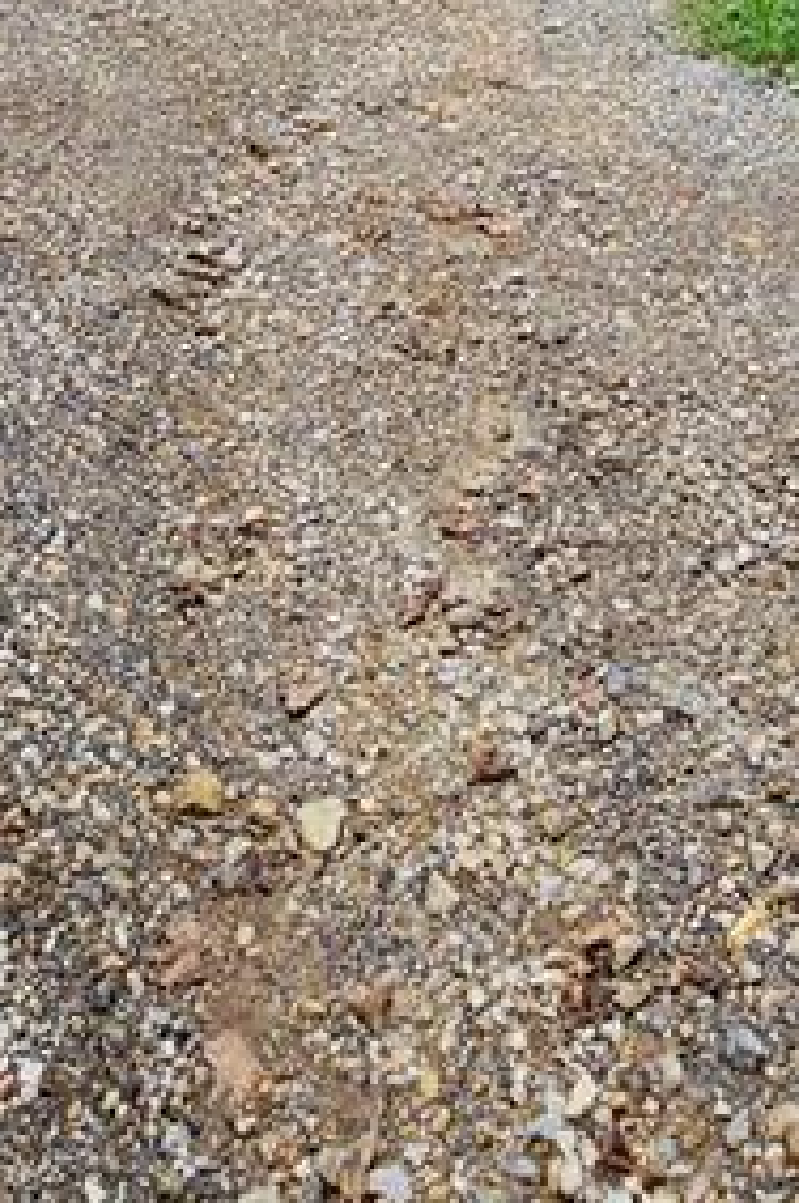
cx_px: 608
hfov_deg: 27.1
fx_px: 1635
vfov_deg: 30.3
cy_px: -425
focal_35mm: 49
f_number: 2.2
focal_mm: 2.2
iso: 50
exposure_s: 1/301
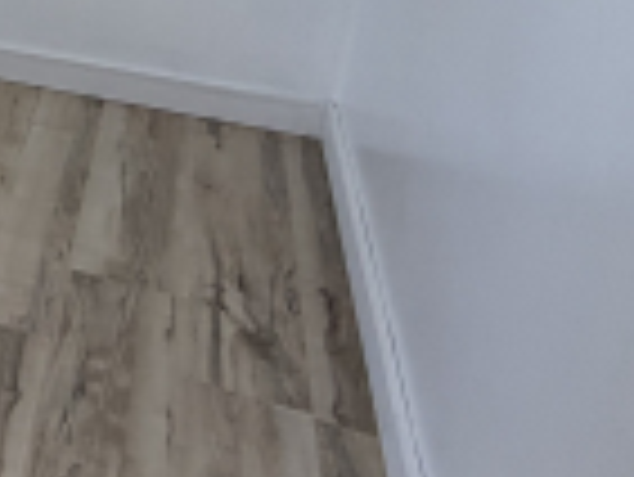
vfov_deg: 20.7
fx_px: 1210
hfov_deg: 18.6
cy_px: -108
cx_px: -641
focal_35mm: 66
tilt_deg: -12.3
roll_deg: +0.7
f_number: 2.2
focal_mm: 2.22
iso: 80
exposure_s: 1/121
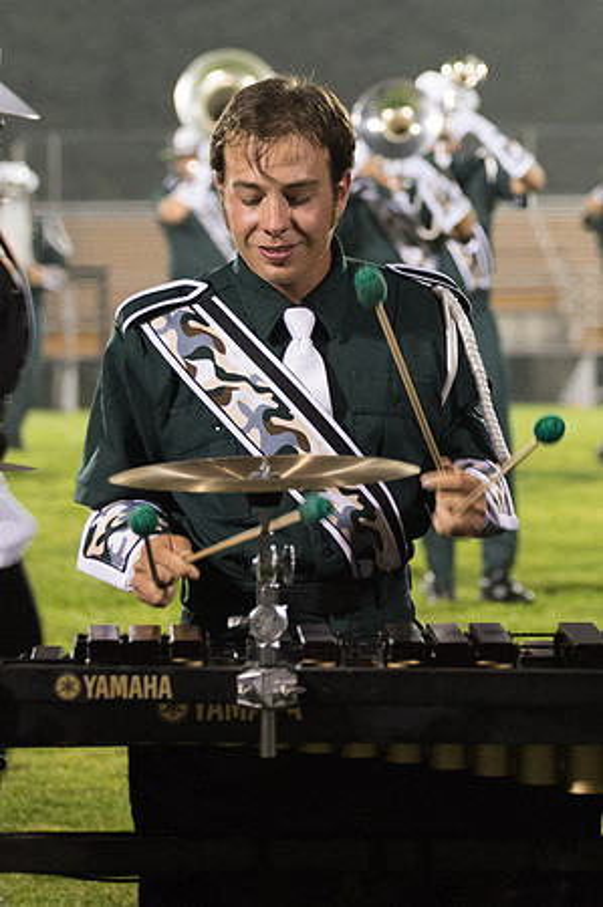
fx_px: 5309
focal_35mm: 211
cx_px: 342
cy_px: 291
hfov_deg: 6.5
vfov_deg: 9.8
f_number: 4.5
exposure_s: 1/160
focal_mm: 102
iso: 5600
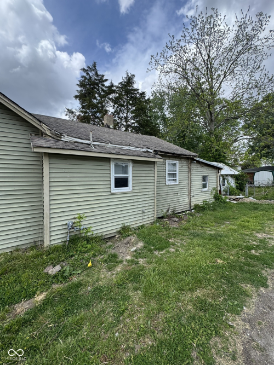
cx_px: 137
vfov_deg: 102.1
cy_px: 182
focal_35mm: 14
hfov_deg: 85.7
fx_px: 148
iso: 40
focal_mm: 2.22
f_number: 2.2
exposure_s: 1/713
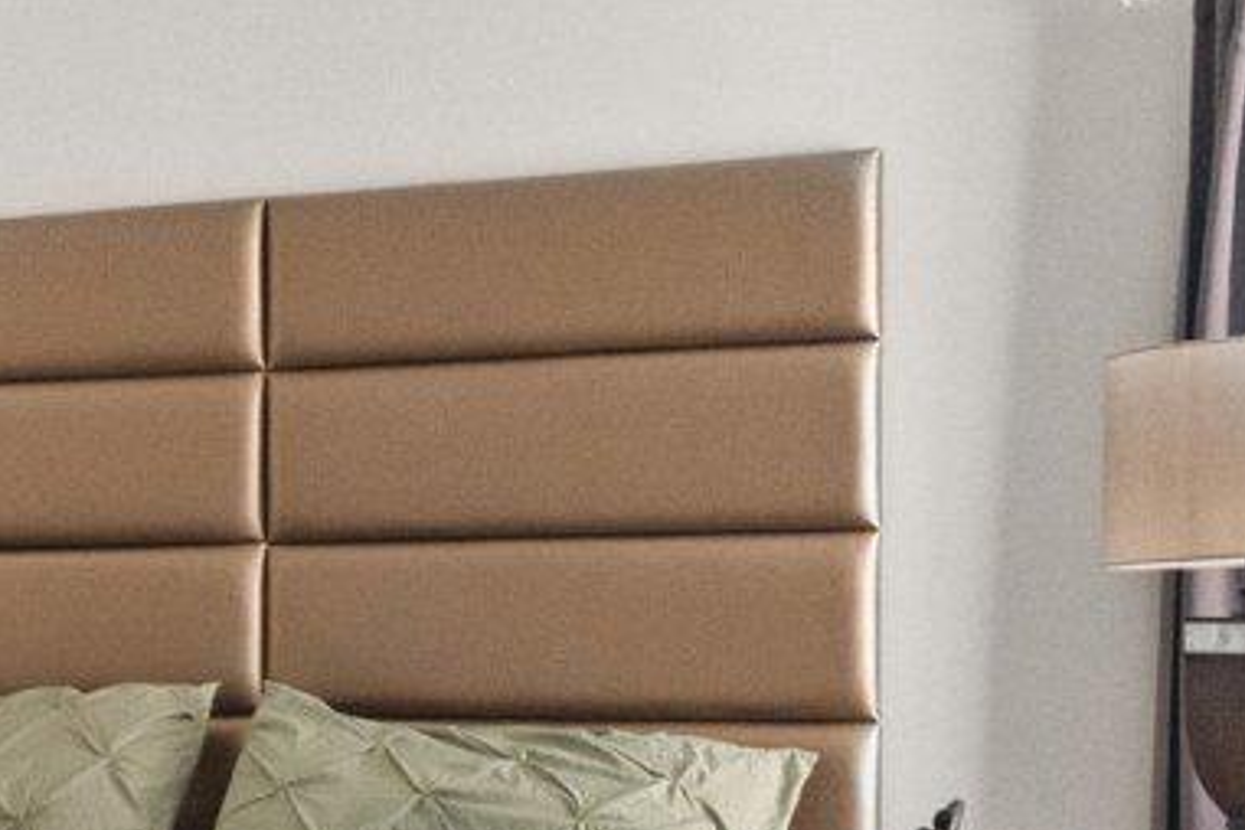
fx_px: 2974
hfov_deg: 22.0
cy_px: 1016
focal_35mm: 86
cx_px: -219
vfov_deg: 15.3
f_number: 8
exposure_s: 1/13
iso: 2000
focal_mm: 16
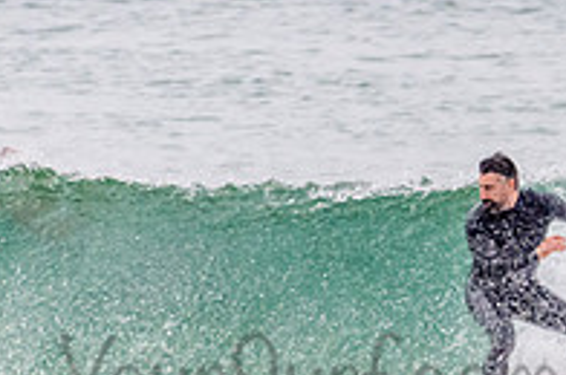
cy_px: 272
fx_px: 28552
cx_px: 548
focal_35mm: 1819
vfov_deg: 0.8
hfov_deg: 1.1
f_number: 5.6
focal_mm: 500
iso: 900
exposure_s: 1/1000
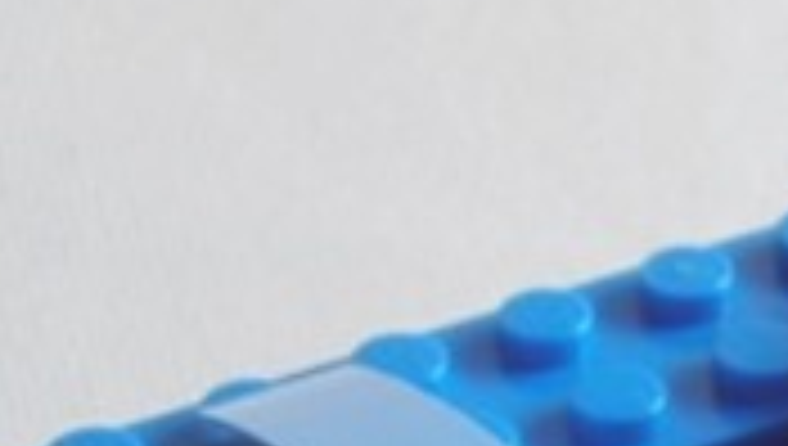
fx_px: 4331
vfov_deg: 5.7
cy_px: 1088
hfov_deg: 10.0
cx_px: 1225
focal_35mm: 207
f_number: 3.9
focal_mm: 6.61
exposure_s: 1/80
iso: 80
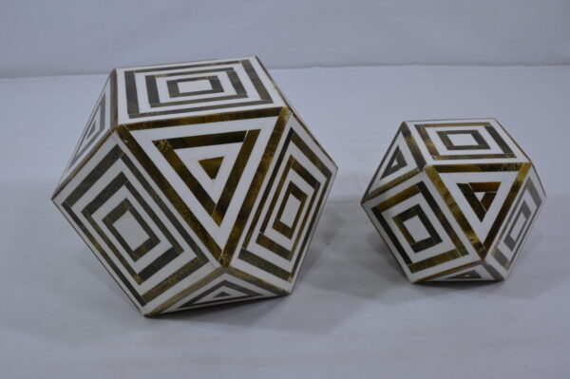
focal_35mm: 37
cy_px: 190
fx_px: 585
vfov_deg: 35.9
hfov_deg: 51.9
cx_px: 285
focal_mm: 37
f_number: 9
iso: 500
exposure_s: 1/125
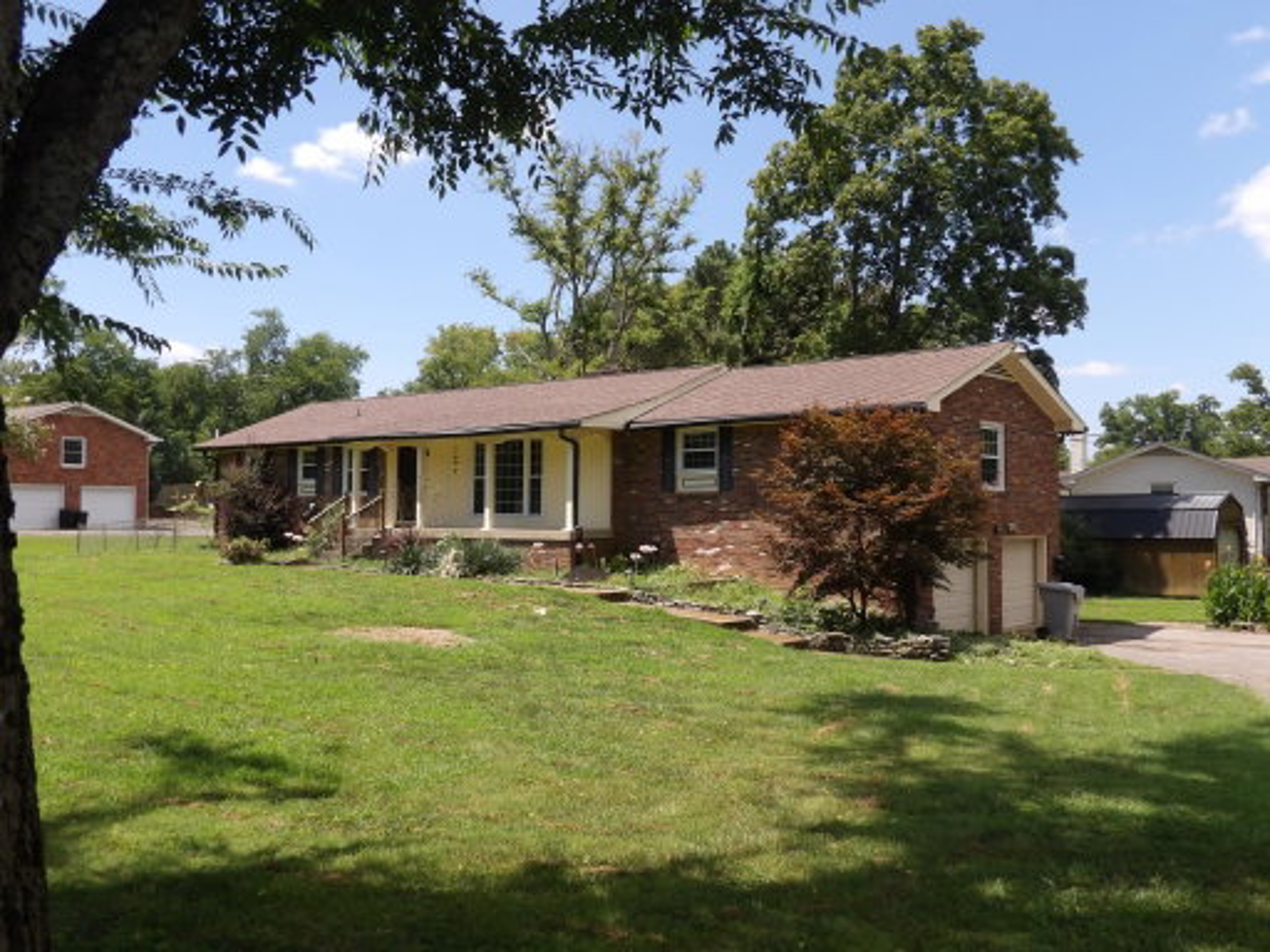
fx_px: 1211
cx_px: 635
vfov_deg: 42.9
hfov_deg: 55.4
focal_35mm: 33
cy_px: 476
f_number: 3.6
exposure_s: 1/539
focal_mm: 5.9
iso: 100
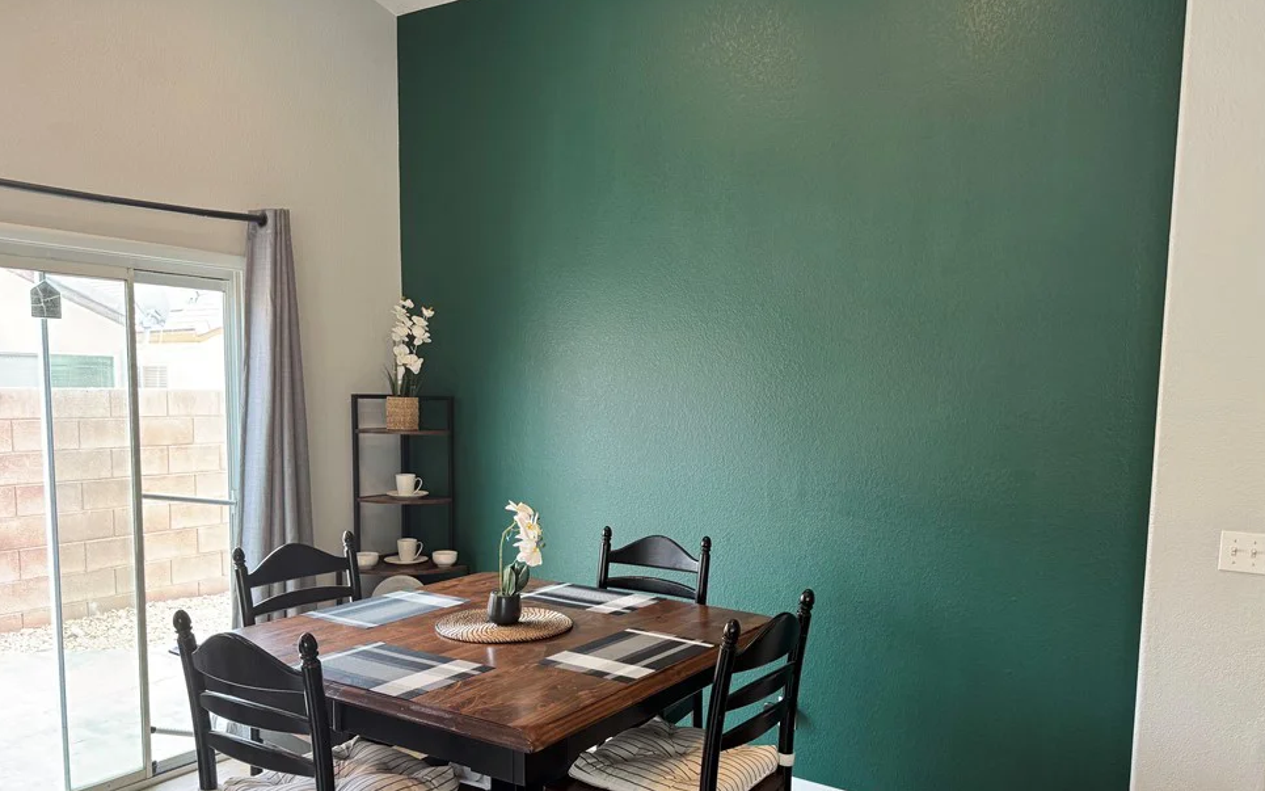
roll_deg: -1.2
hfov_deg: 68.4
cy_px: 487
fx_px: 931
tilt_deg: -6.9
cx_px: 628
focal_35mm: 27
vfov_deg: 45.7
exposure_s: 1/120
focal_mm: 6.76
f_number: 1.78
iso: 160
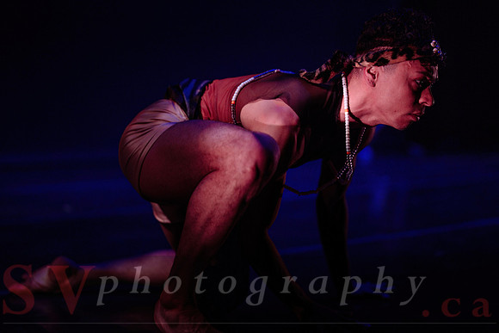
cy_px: 141
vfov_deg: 23.5
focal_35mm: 58
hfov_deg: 34.6
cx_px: 288
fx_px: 800
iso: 1000
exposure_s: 1/200
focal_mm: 50
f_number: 1.2
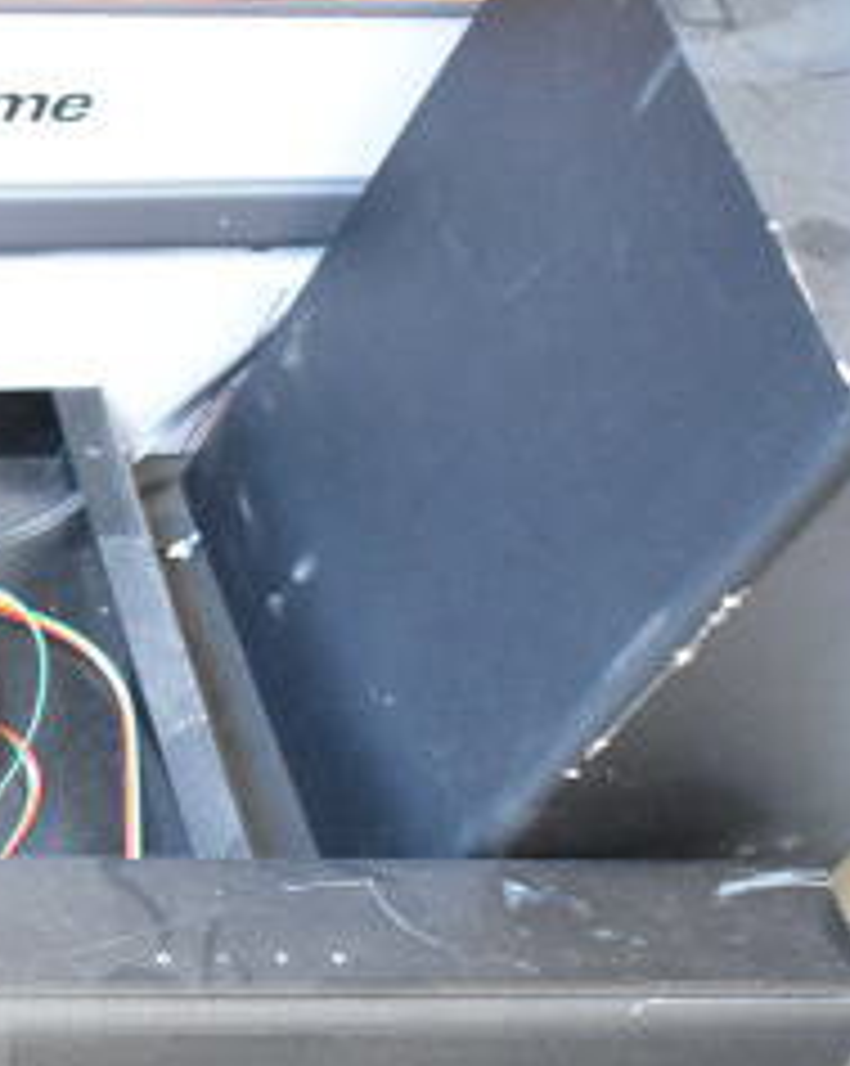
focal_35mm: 105
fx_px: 3315
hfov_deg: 13.6
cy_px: 875
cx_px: -499
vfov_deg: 18.1
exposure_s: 1/50
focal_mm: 29
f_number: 4.2
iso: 3200
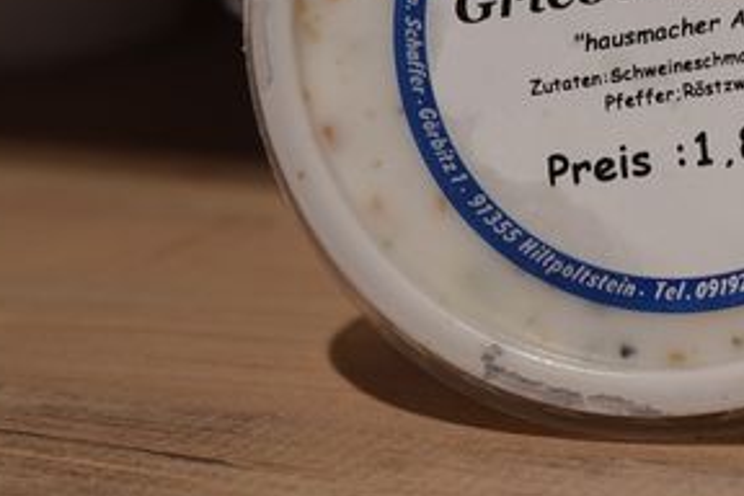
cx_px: 698
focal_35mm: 156
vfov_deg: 8.8
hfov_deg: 13.0
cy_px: 23
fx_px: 3224
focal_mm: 50
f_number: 5
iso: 400
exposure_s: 1/100
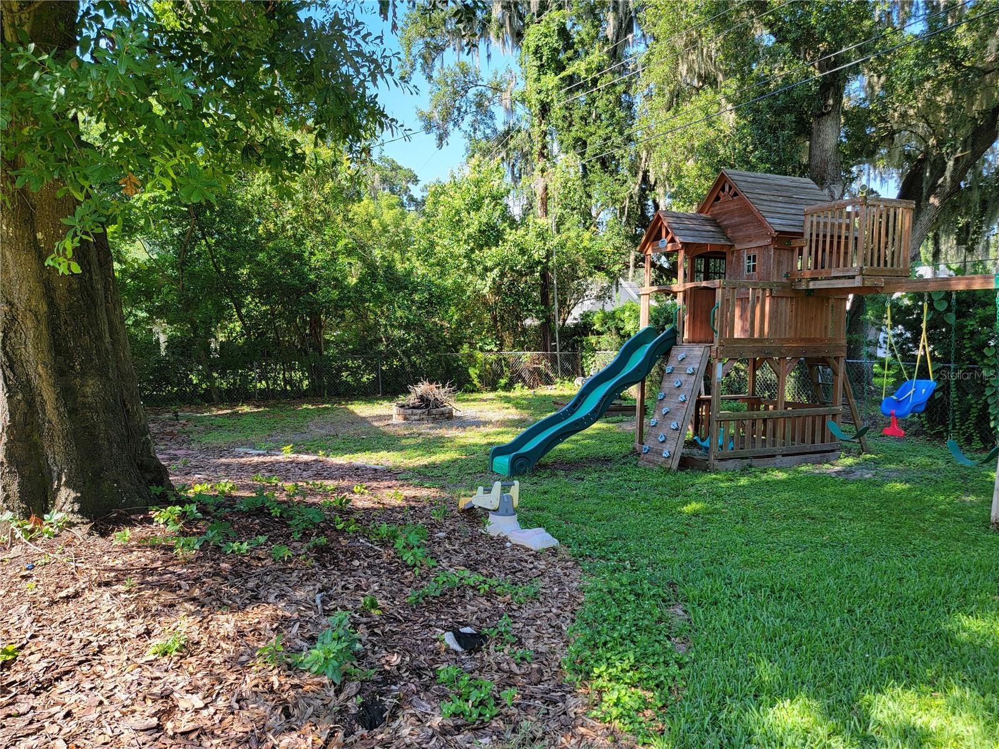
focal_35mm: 24
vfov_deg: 56.8
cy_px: 374
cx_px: 500
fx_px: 693
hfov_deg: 71.6
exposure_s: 1/127
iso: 16
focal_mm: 6.7
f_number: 1.8
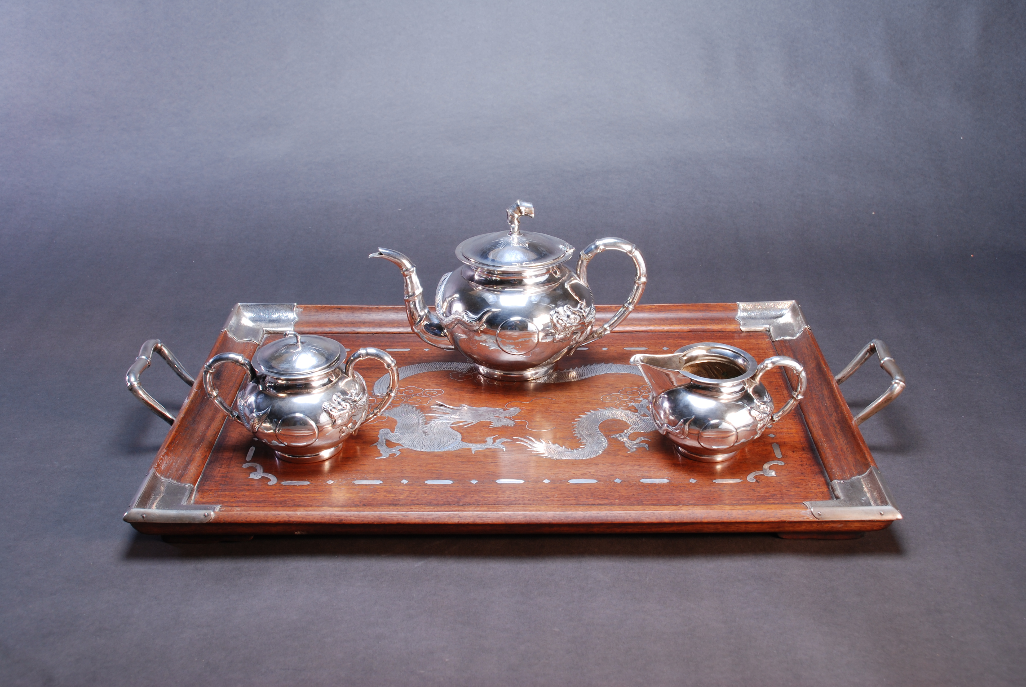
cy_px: 344
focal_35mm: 46
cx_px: 513
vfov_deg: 29.0
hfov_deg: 42.3
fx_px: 1327
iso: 125
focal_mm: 31
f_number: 10
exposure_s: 1.3
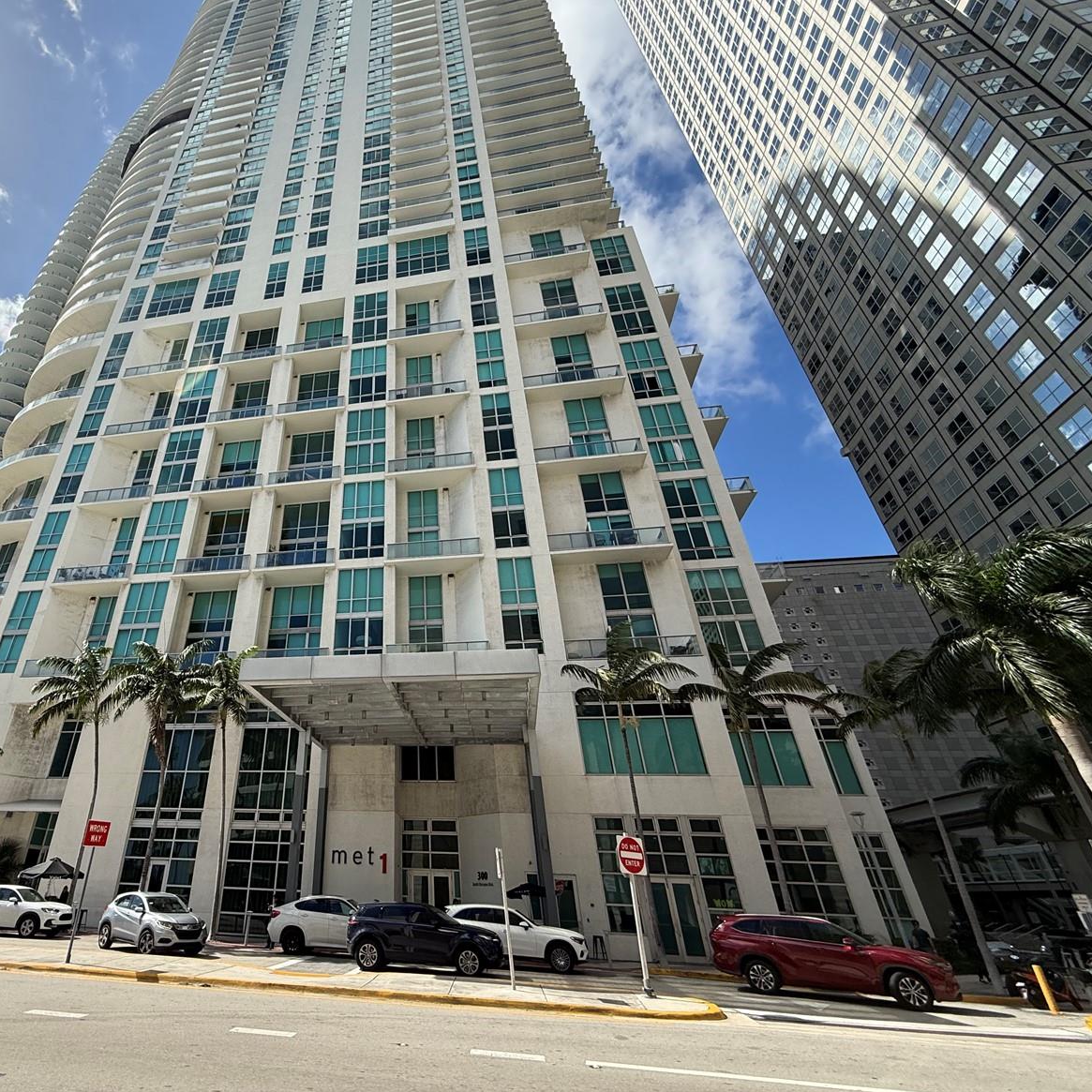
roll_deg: -1.0
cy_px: 531
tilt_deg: +31.0
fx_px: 607
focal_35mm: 17
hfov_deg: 81.0
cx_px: 359
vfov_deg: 83.9
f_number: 2.2
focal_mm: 2.22
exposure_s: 1/1497
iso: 50
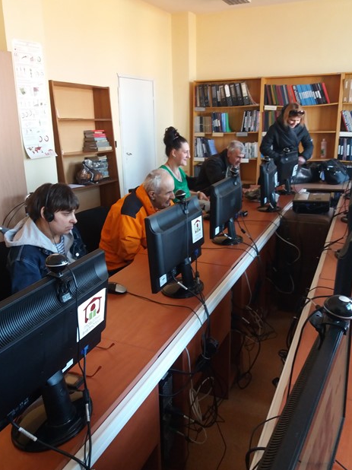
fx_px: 393
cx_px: 173
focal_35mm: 29
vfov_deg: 61.7
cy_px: 230
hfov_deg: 48.2
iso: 160
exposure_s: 1/25
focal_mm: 3.7
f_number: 1.9
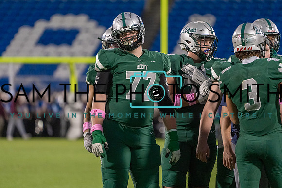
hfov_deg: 5.2
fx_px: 3134
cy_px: 94
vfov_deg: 3.4
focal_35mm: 400
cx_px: 141
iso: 6400
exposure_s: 1/500
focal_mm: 400
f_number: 5.6
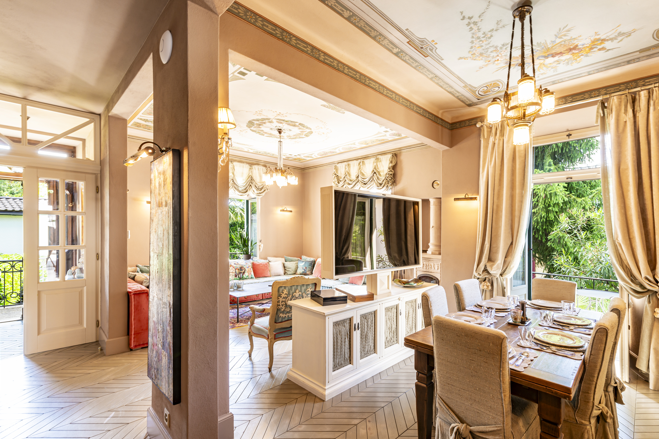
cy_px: 227
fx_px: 293
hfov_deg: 96.3
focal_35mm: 16
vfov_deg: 73.7
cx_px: 367
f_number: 9
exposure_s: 1/2.5
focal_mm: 14
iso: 100
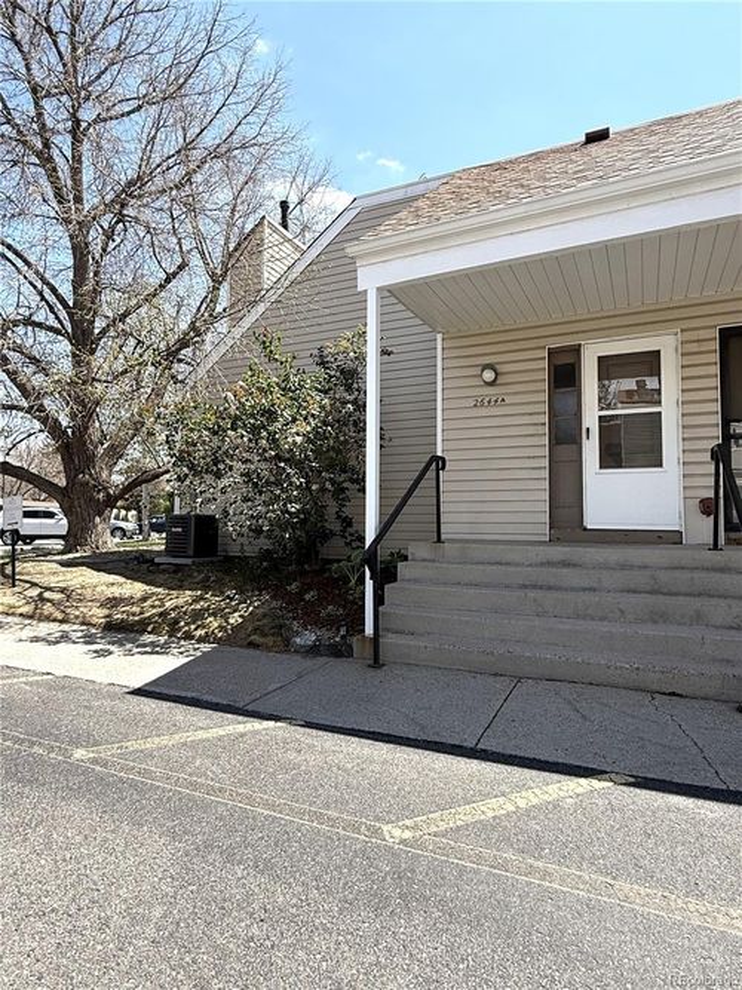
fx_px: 572
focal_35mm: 20
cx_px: 371
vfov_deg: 81.8
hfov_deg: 66.0
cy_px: 495
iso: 50
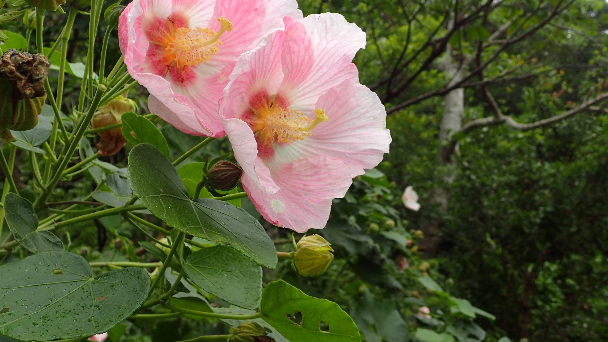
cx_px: 302
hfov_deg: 59.5
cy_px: 129
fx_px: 532
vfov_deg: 35.5
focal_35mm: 33
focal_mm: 5.5
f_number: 3.2
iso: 100
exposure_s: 1/125
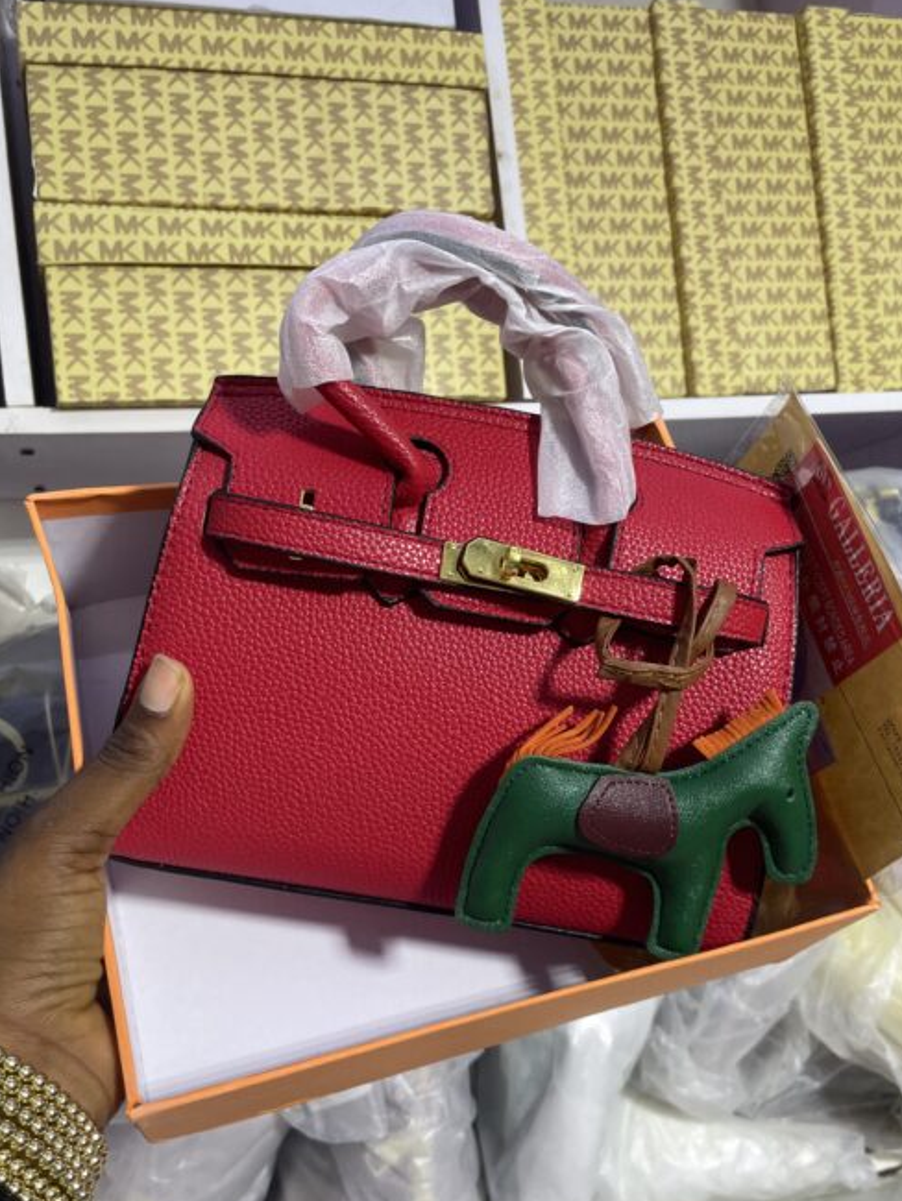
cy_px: 660
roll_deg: +5.3
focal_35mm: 32
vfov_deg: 56.7
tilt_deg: -0.4
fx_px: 1111
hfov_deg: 44.1
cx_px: 492
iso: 32
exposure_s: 1/140
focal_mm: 4.2
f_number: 1.6
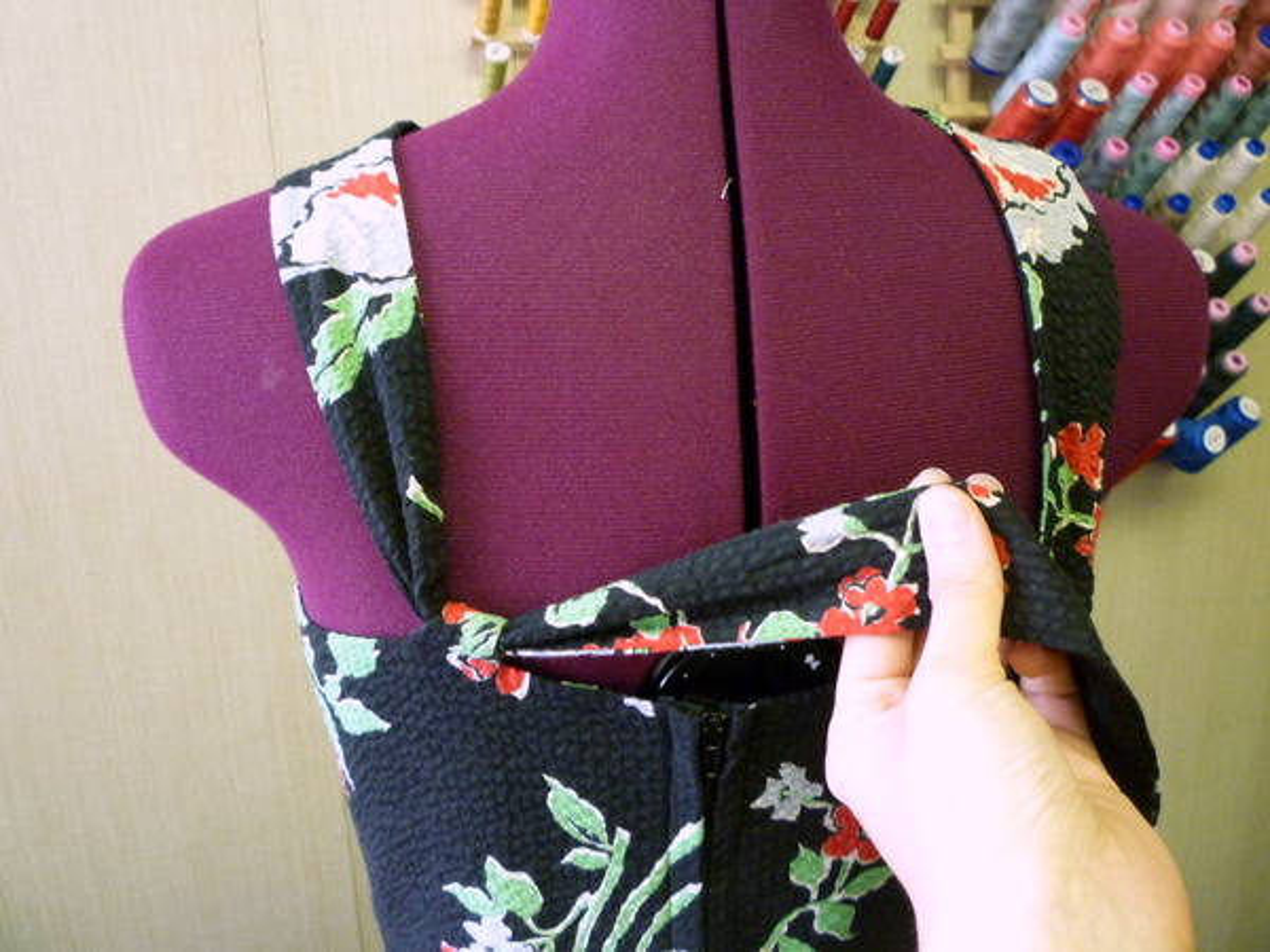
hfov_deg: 61.7
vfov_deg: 48.2
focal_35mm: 29
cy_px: 476
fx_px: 1064
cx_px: 635
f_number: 3.3
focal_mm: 5.2
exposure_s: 1/25
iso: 400
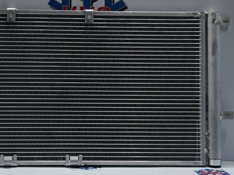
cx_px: 80
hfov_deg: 28.8
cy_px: 87
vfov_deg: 21.9
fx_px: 453
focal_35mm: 67
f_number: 5
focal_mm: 32.5
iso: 400
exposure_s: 1/50
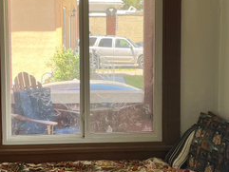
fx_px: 457
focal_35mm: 69
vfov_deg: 21.3
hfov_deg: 28.0
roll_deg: +0.0
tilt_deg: -2.6
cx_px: 149
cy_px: 69
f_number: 1.6
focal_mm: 5.1
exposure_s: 1/147
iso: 40
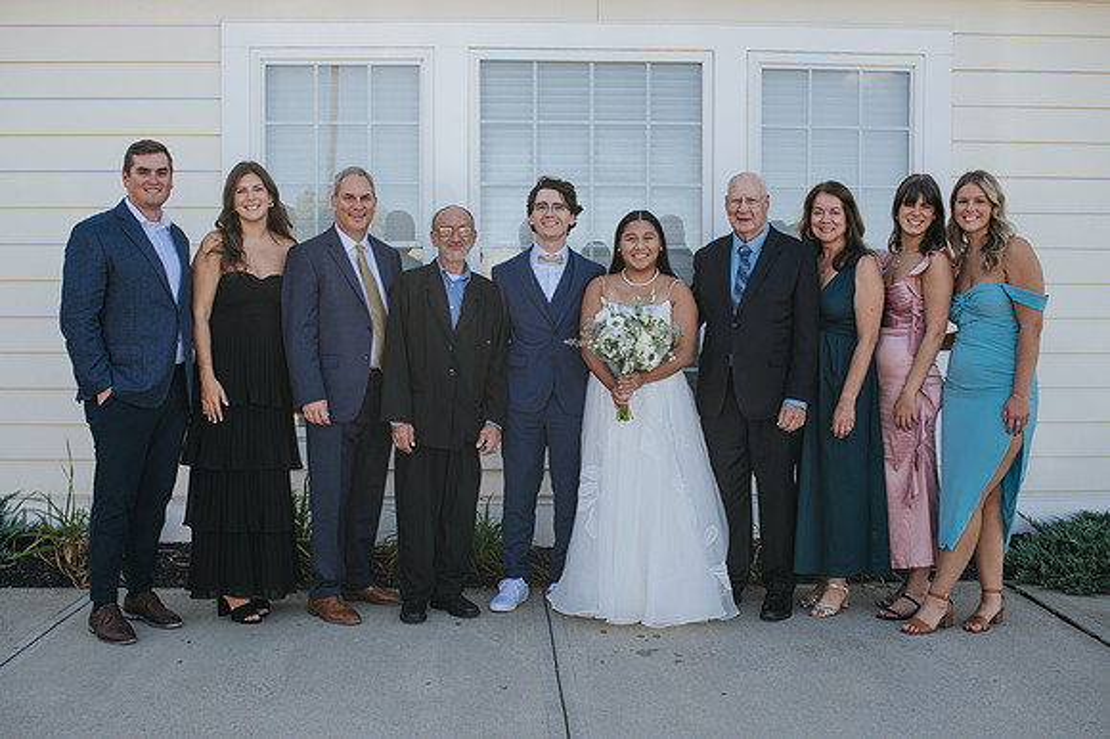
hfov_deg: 52.3
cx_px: 537
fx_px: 1130
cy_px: 379
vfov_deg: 36.2
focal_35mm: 37
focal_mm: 35
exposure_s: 1/400
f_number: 3.5
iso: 180
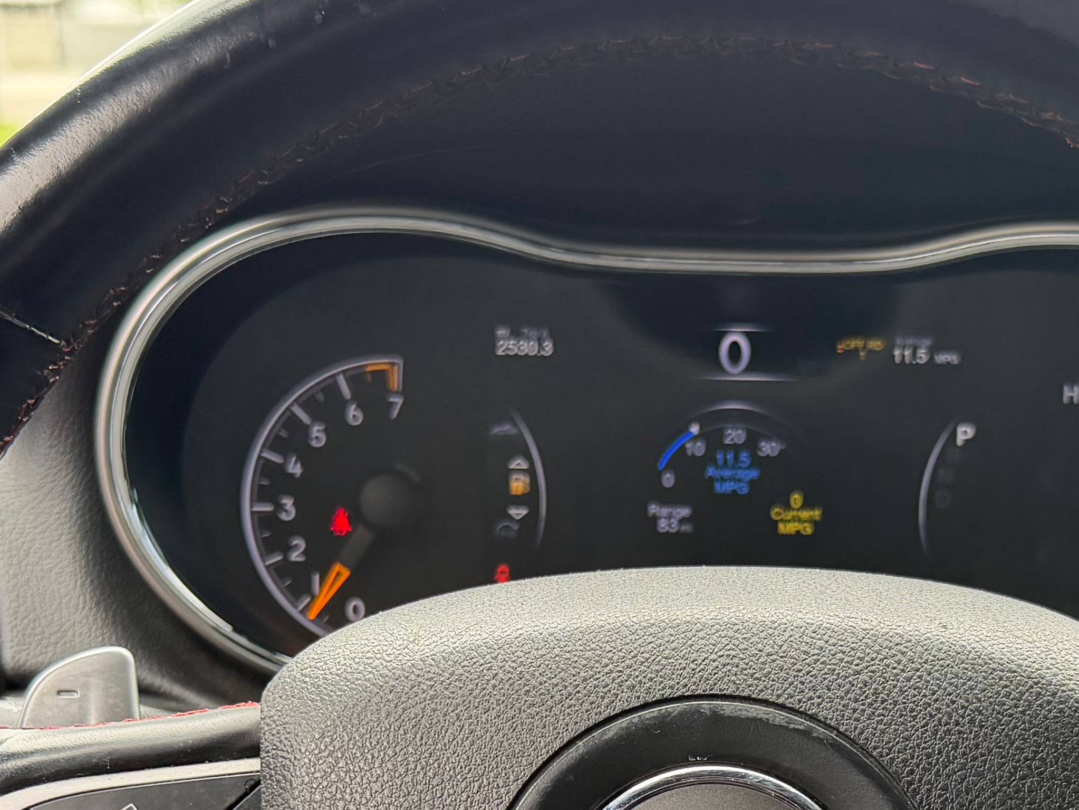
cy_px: 861
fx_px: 2089
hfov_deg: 28.7
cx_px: 748
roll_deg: -0.3
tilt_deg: -21.2
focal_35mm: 67
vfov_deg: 21.0
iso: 200
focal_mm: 6.76
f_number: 1.78
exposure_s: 1/237
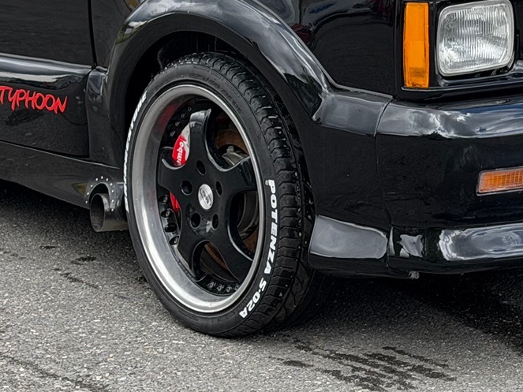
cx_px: 293
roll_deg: +2.9
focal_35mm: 146
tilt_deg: -6.2
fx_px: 2205
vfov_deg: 10.0
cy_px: -35
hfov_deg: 13.5
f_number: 1.78
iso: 64
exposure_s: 1/1608
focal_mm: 6.76
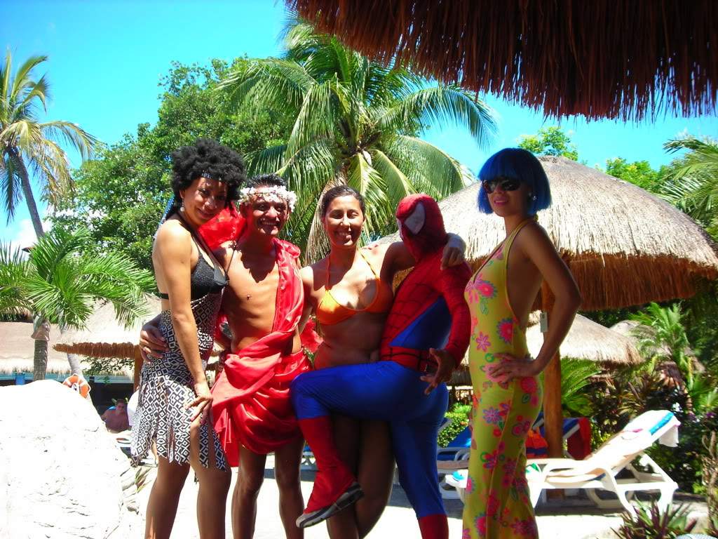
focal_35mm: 38
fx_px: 788
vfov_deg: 37.7
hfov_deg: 49.0
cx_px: 359
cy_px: 270
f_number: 3.2
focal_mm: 6.3
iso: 50
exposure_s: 1/197
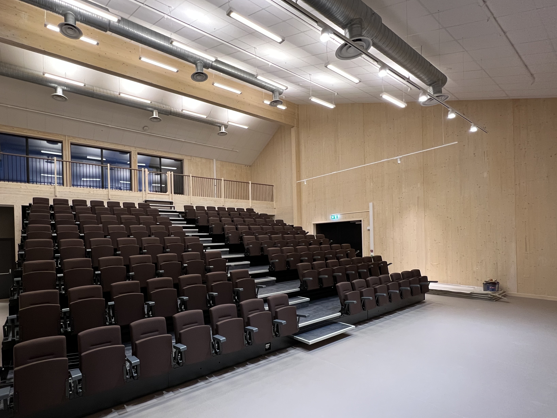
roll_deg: +0.8
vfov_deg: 77.6
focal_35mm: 16
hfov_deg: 93.0
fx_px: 257
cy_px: 239
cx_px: 218
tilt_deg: -1.2
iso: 250
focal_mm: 1.57
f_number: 1.8
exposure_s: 1/50
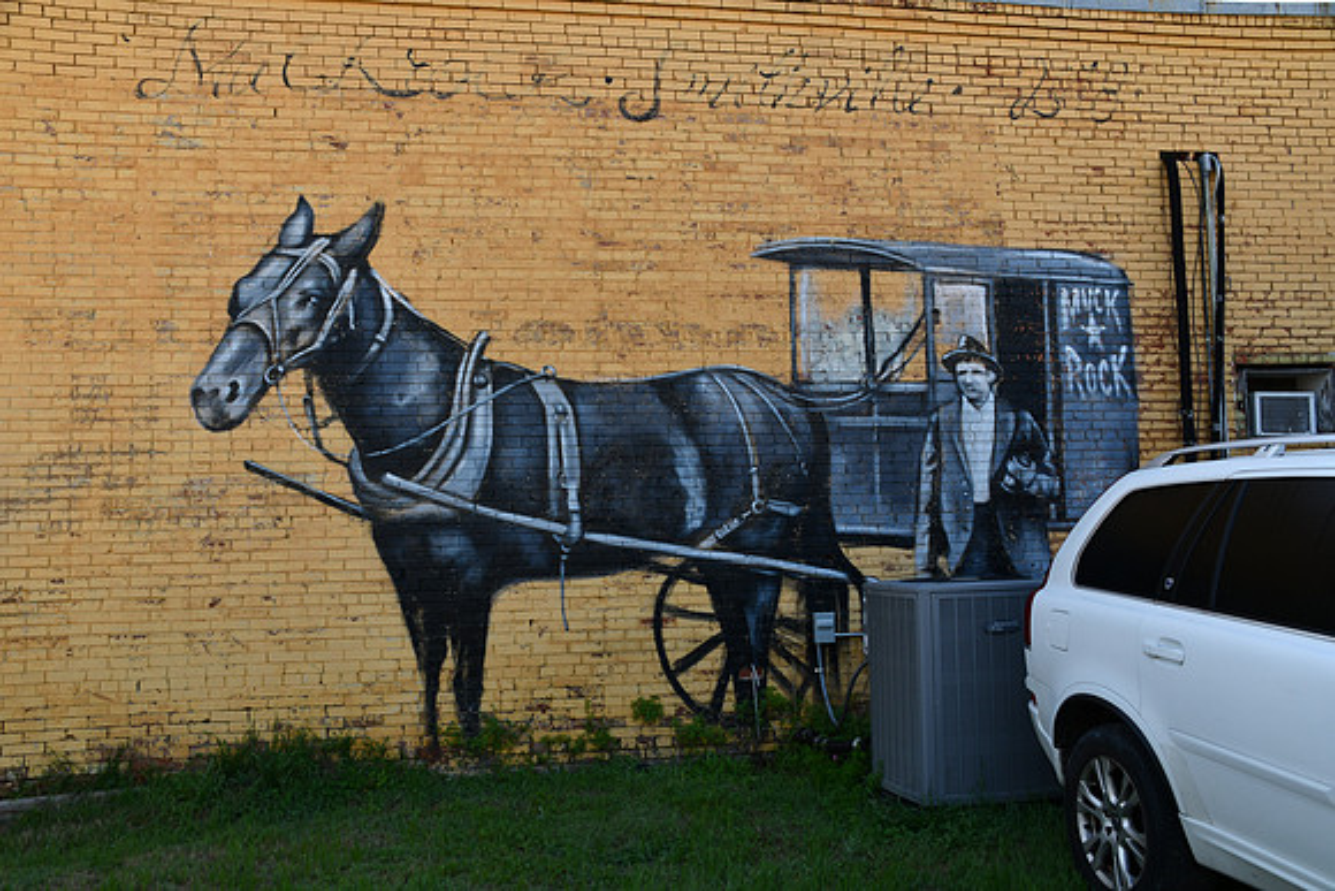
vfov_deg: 40.0
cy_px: 446
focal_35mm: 33
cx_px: 668
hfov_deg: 57.2
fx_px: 1224
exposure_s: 1/250
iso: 200
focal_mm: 22
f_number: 6.3
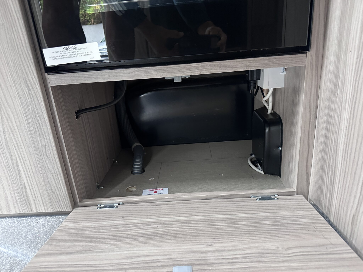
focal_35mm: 24
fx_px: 252
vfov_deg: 56.8
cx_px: 182
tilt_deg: -18.4
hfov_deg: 71.6
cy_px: 136
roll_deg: +4.9
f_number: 1.78
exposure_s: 1/60
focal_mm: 6.86
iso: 500
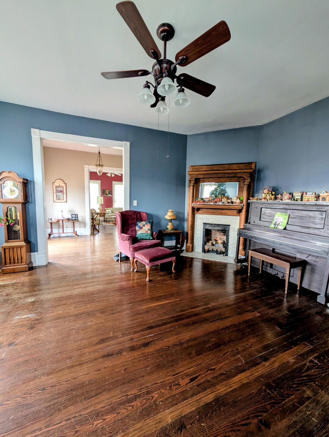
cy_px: 218
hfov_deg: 94.6
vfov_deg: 110.5
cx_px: 164
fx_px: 152
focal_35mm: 12
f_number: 1.7
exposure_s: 1/23.8
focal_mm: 2.02
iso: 202
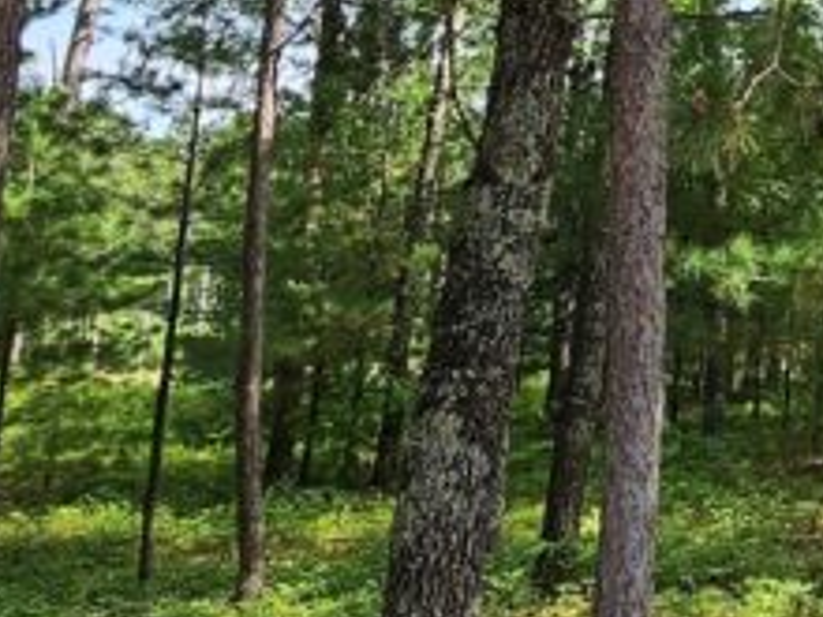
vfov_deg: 22.3
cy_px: -19
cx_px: 1132
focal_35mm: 63
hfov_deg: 25.4
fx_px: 1498
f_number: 2.2
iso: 50
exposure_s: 1/372
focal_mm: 2.2
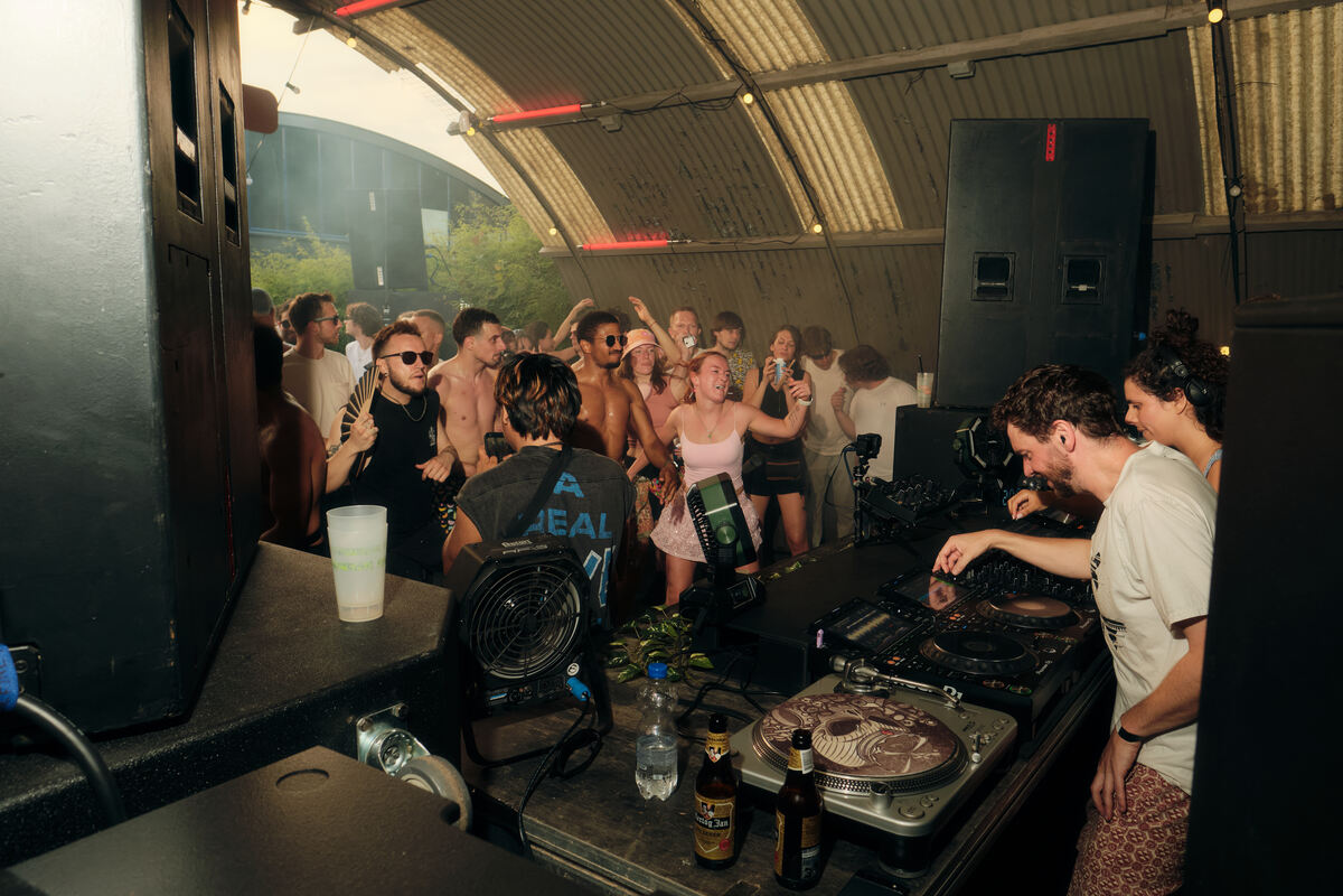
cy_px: 448
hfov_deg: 73.7
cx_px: 672
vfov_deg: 53.1
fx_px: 895
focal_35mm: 24
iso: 640
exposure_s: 1/125
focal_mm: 16
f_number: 5.6
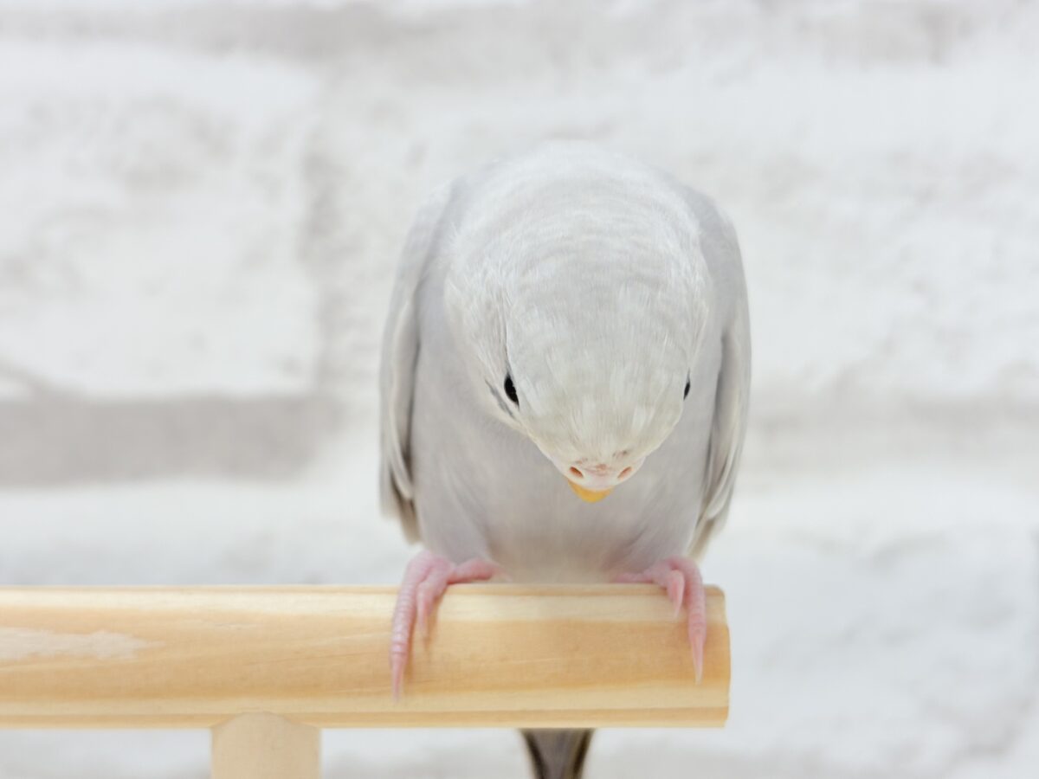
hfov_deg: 36.8
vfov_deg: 28.0
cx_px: 520
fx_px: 1561
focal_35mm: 52
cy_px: 390
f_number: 1.6
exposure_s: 1/50
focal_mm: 5.96
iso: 40
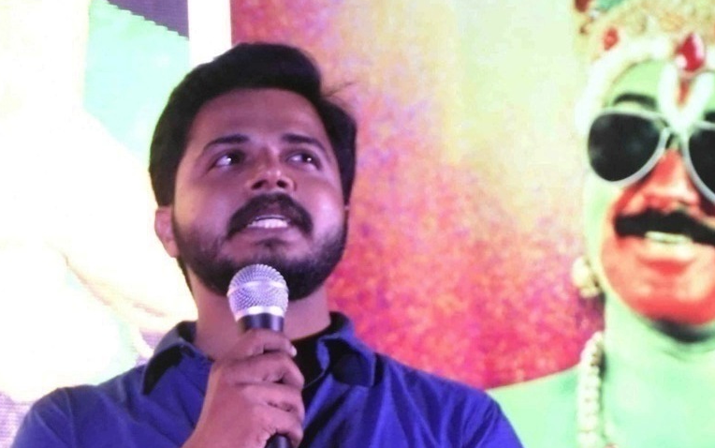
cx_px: 278
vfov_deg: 4.4
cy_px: 857
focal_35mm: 294
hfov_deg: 7.1
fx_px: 5731
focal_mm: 70
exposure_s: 1/160
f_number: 6.3
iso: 3200
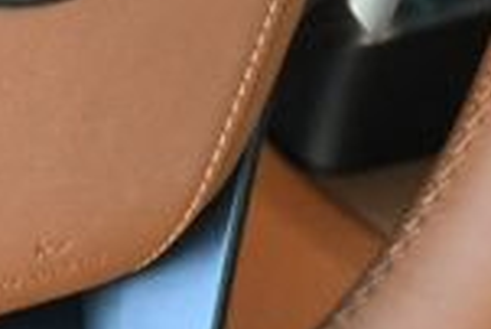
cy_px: -192
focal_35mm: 299
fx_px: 4082
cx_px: 81
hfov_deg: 6.9
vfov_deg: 4.6
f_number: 3.8
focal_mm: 22
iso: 800
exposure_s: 1/250
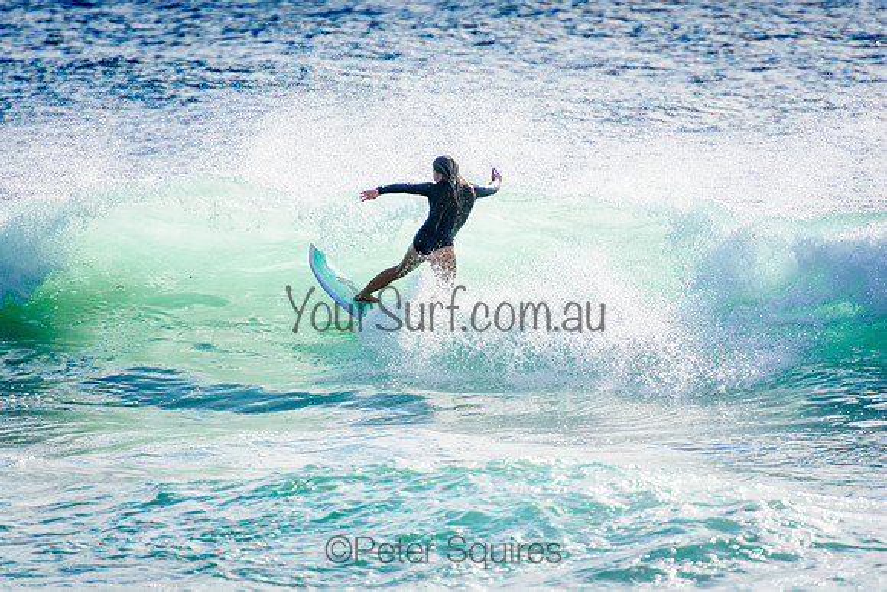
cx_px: 444
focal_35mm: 600
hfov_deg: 3.4
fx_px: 14786
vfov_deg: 2.3
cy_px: 296
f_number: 5.6
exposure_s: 1/2000
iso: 250
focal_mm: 400
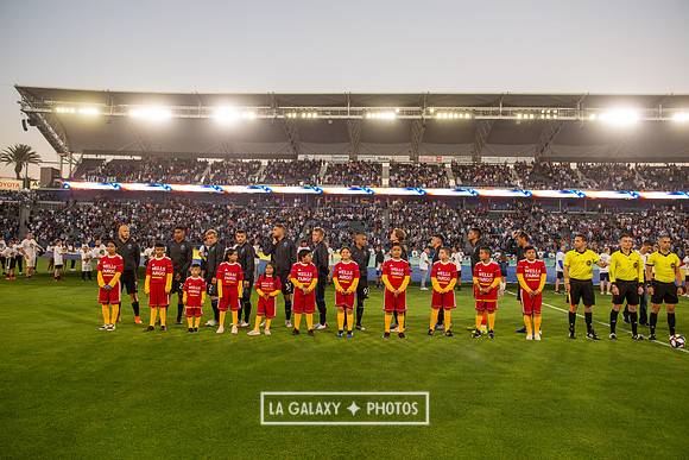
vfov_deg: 46.4
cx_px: 344
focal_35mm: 28
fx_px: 536
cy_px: 230
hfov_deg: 65.5
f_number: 4
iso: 640
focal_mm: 28
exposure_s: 1/250
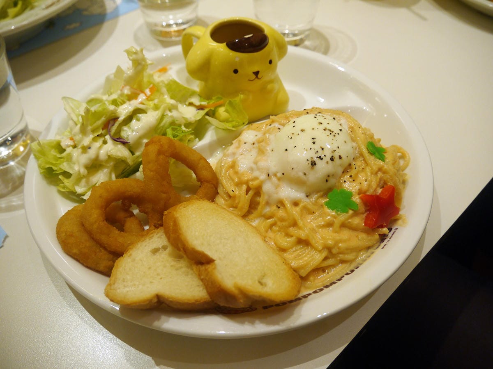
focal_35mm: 28
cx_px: 246
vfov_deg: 49.7
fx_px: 399
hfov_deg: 63.4
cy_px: 184
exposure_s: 1/60
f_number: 3.5
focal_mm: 14
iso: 250
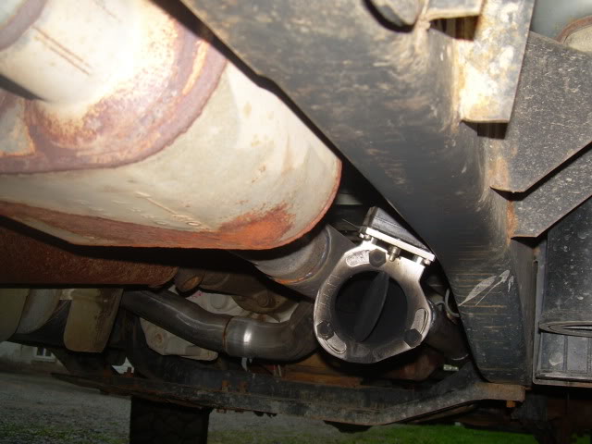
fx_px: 650
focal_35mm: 38
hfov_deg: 49.0
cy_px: 222
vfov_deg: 37.7
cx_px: 296
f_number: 2.8
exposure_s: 1/60
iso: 50
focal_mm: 6.3
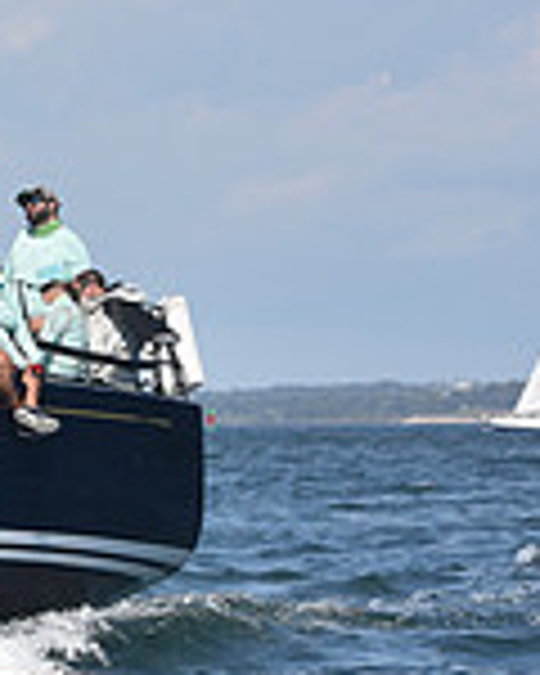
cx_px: -742
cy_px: 200
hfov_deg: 4.3
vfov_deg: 5.4
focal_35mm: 355
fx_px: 7092
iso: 250
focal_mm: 98
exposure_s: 1/1000
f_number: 5.6
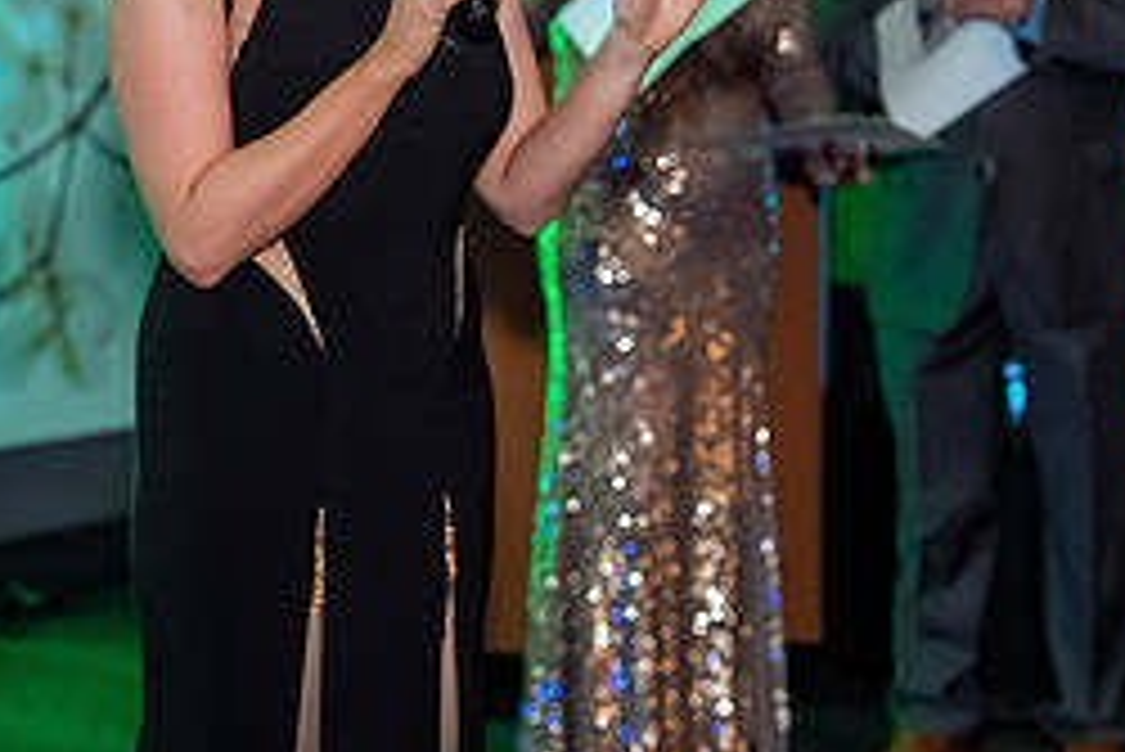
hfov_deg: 13.8
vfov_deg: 9.4
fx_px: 4565
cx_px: -36
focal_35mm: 146
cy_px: 119
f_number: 2.8
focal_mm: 63
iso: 3200
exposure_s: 1/125
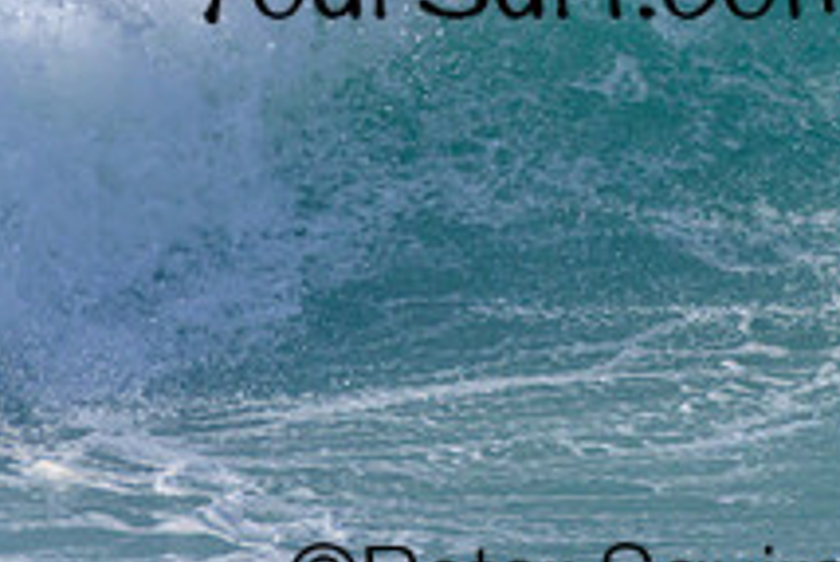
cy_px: -73
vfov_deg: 0.5
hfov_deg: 0.8
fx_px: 63321
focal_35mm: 2712
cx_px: 593
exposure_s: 1/2500
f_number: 11
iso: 800
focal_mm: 1000
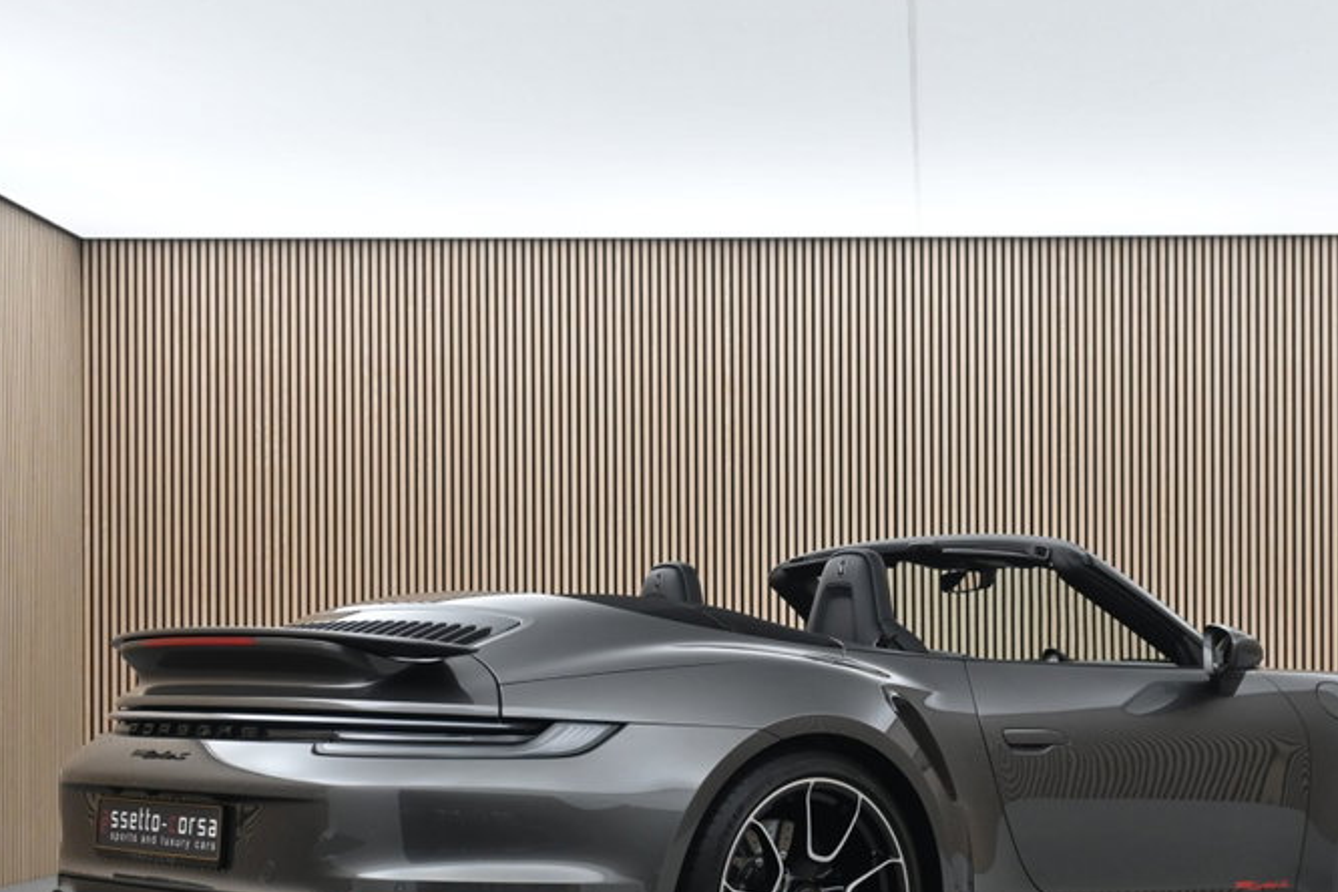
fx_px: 2273
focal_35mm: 61
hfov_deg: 32.5
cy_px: 676
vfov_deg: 22.0
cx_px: 908
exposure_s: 1/40
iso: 500
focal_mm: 26.5
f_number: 4.5
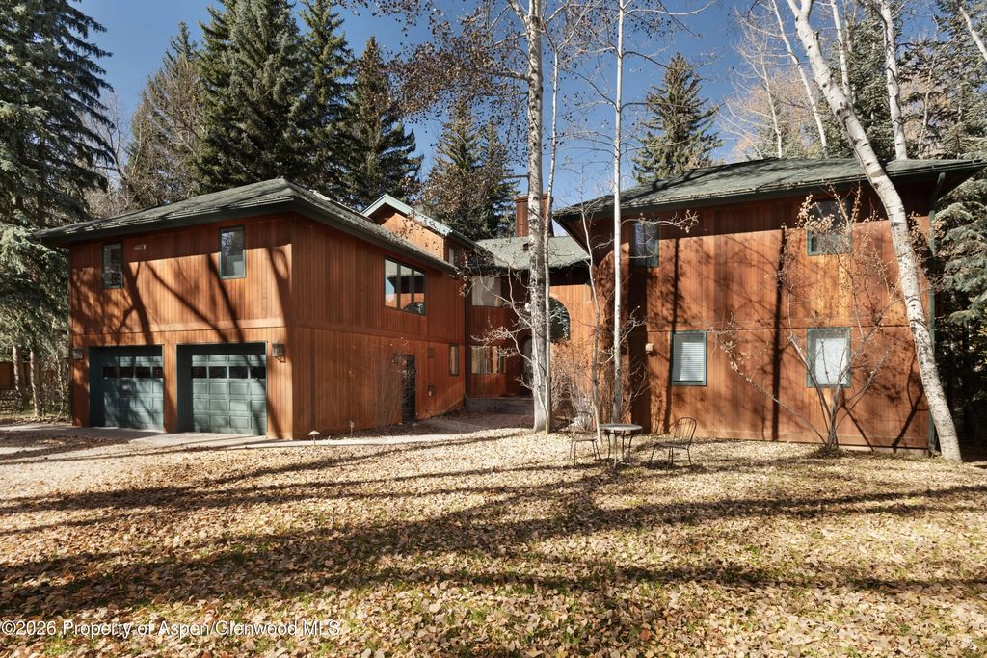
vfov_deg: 70.5
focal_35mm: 17
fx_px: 466
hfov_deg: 93.3
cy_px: 329
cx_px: 494
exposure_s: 1/640
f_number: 7.1
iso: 500
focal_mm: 17
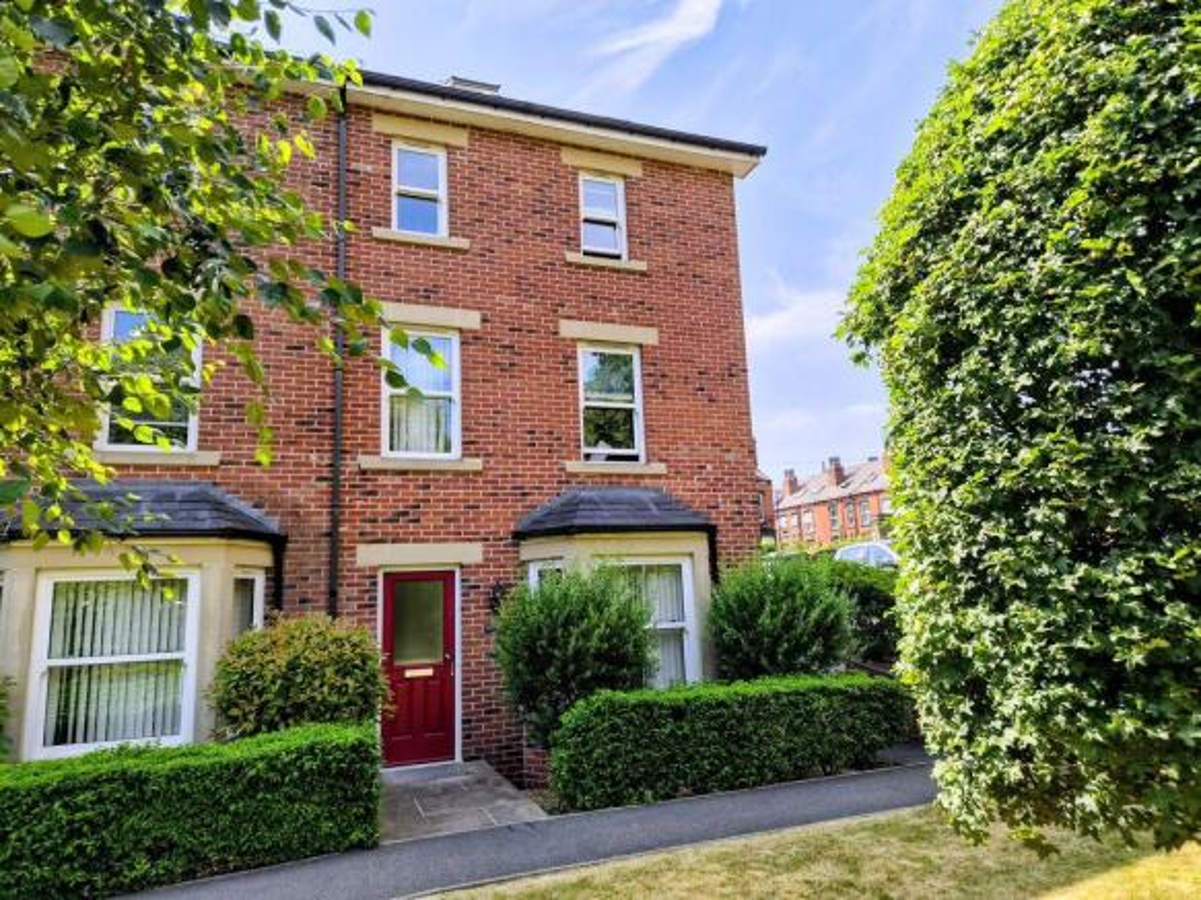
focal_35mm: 23
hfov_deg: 73.9
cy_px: 450
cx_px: 600
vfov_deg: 58.9
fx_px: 798
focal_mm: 5.4
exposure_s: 1/3152
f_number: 1.8
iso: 80
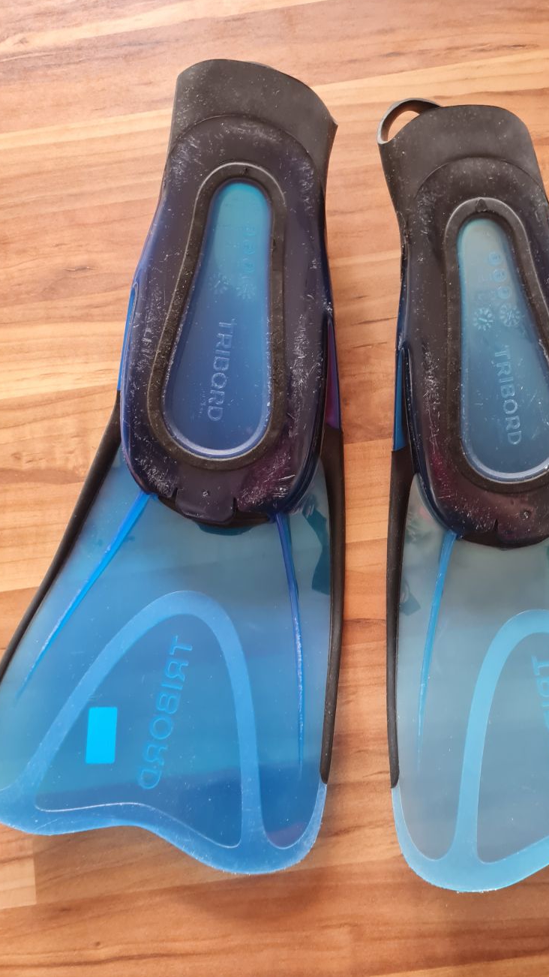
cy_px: 478
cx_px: 354
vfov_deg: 66.1
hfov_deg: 39.8
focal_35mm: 29
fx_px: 751
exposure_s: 1/50
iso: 400
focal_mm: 5.4
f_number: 1.8
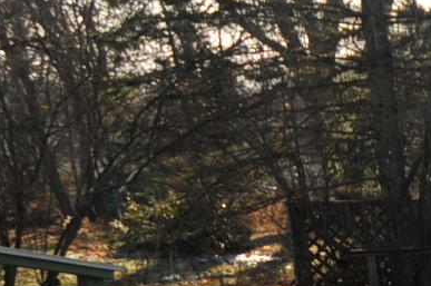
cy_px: 326
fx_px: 992
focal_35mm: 83
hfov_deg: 15.7
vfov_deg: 15.9
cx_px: 977
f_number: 4
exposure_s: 1/800
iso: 200
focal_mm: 10
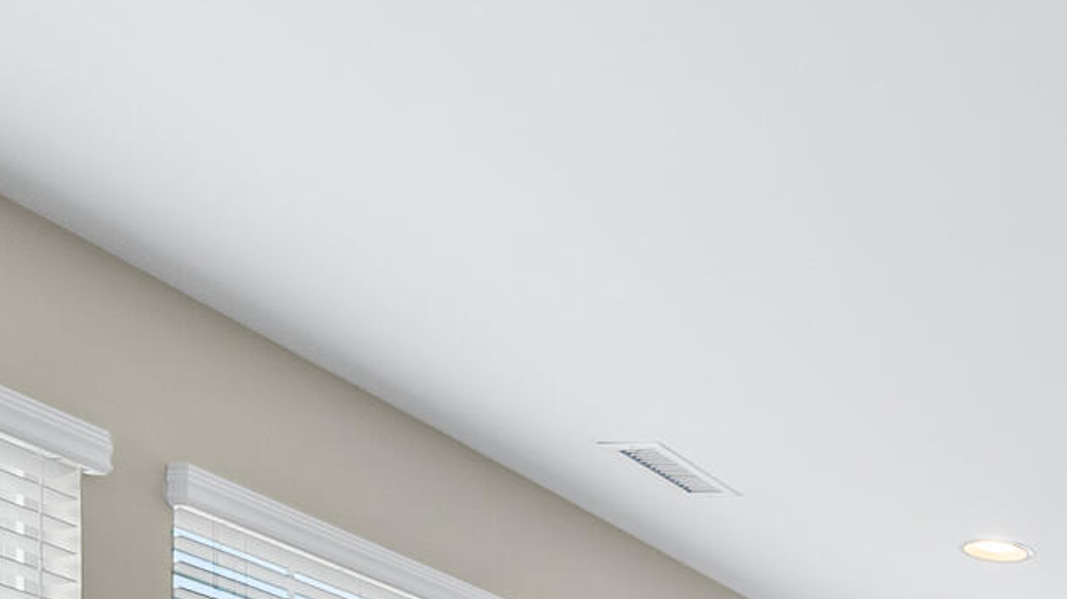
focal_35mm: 57
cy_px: 1070
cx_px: 1665
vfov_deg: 17.3
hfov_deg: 25.6
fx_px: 1612
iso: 800
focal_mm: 12
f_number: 7.1
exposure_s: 1/15
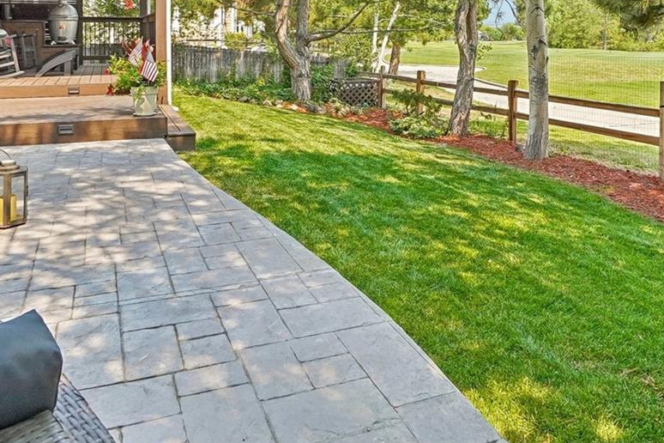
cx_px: 377
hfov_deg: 60.1
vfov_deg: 38.9
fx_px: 572
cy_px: 33
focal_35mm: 31
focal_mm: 10
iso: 100
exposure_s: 1/80
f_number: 8
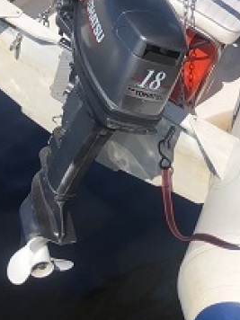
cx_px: 122
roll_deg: +1.5
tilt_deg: -18.8
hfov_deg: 17.4
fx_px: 786
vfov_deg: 22.7
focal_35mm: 85
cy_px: 67
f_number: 1.8
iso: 20
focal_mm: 3.99
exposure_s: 1/3745
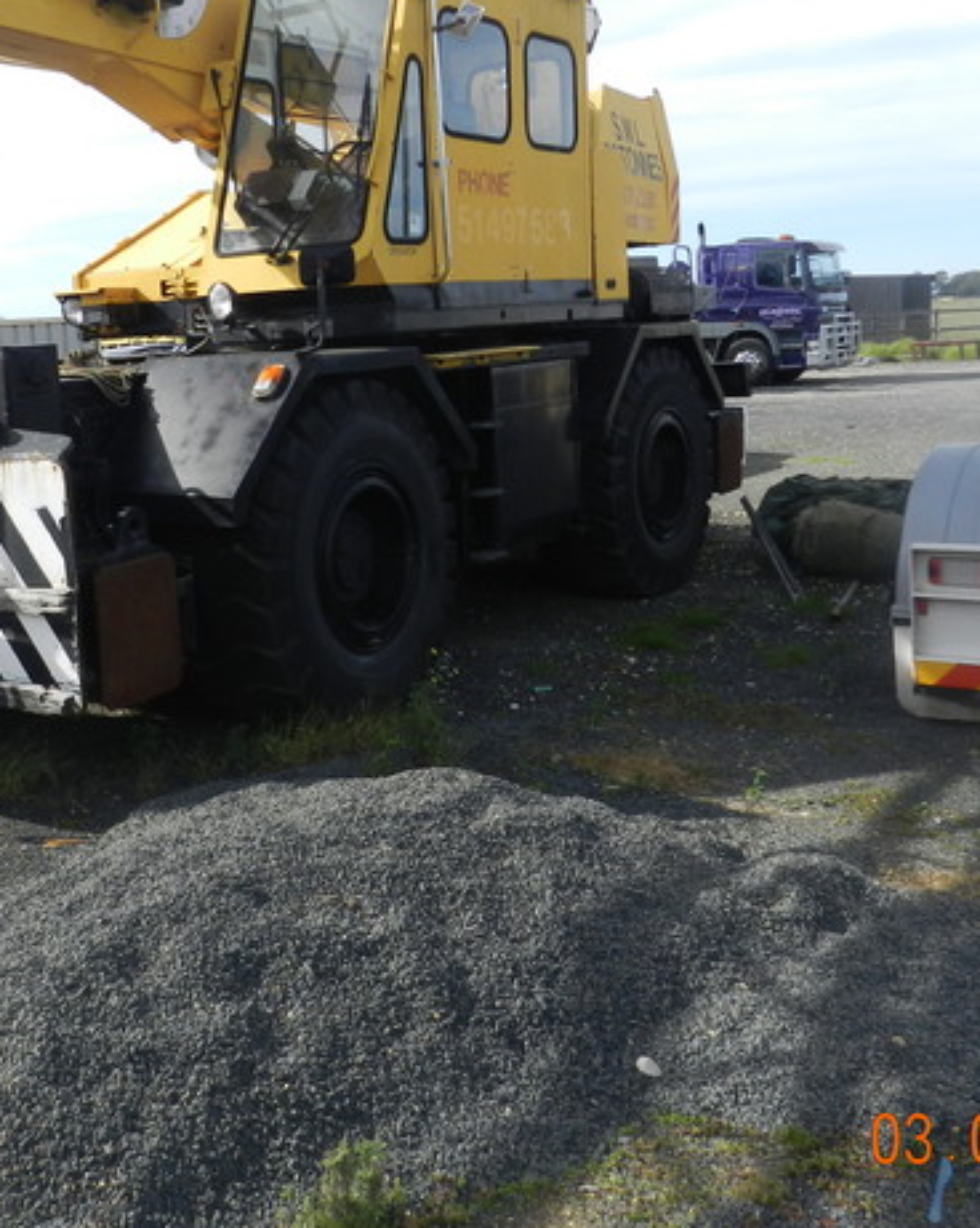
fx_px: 1416
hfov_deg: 37.4
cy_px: 506
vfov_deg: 46.7
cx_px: 261
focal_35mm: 39
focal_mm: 4
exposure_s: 1/640
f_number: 4
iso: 160
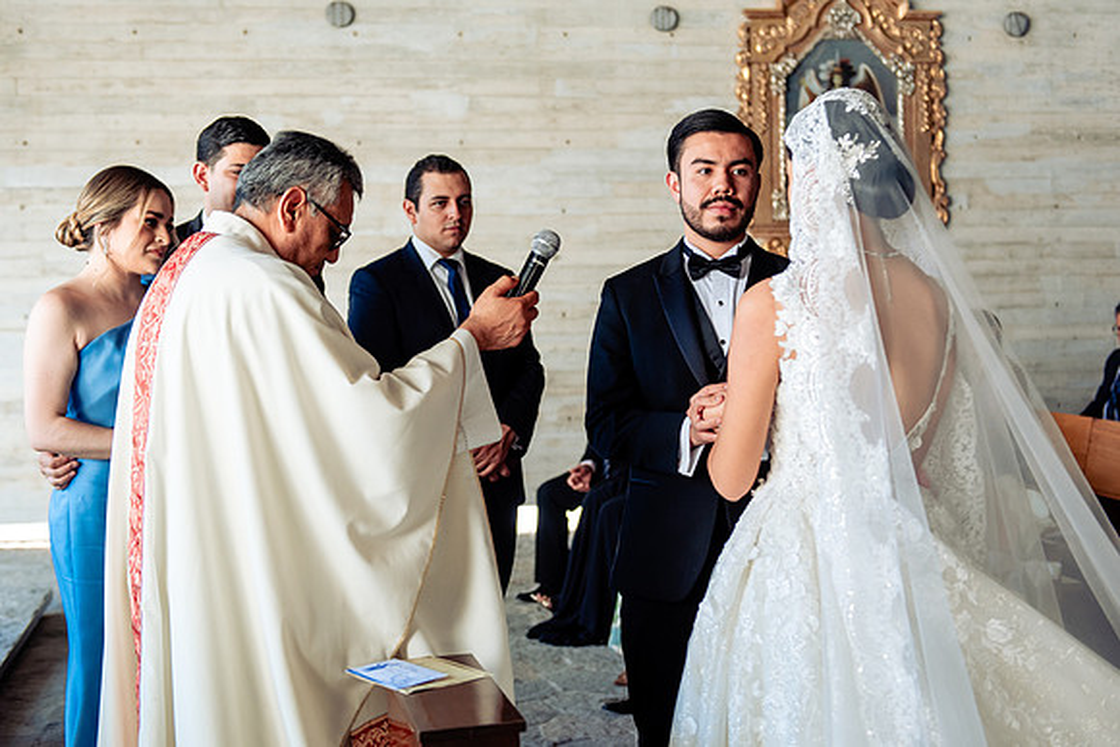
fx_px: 1585
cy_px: 374
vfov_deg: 26.5
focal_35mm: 51
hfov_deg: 38.9
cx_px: 546
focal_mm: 48
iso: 500
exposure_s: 1/400
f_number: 3.2
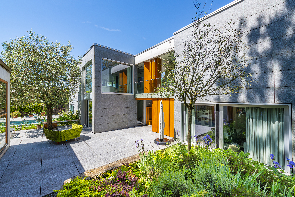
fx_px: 115
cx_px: 148
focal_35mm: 14
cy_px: 98
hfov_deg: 104.2
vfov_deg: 81.3
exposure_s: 1/160
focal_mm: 14
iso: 100
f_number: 8
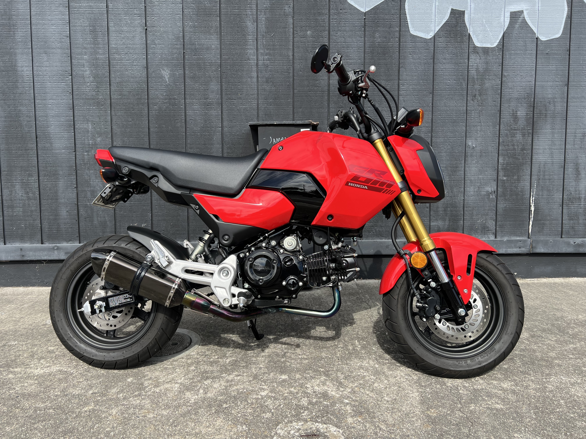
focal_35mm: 26
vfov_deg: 53.1
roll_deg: +1.4
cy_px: 220
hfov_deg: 67.3
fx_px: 440
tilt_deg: -5.4
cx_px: 293
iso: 50
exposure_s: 1/2123
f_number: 1.5
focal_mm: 5.7
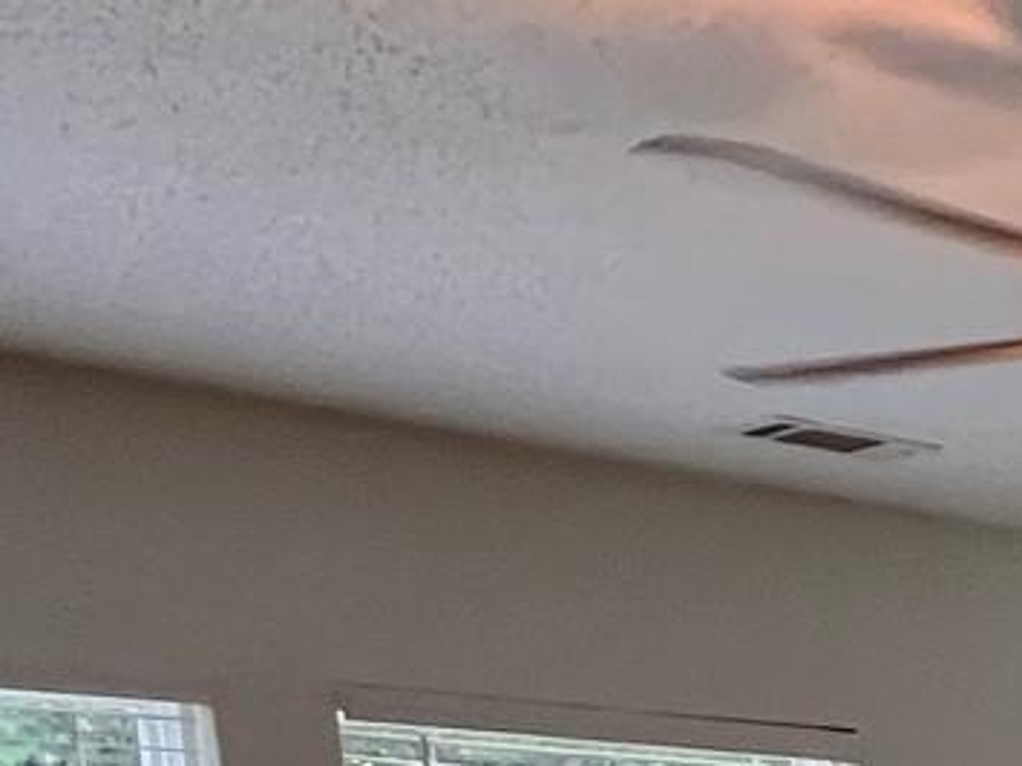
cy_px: 1290
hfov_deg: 17.9
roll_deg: +1.1
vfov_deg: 16.9
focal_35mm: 75
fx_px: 2214
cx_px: 2050
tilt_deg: -5.9
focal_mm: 1.57
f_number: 1.8
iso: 250
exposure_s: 1/120
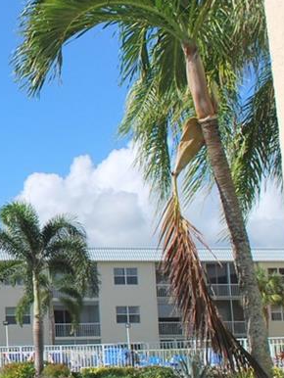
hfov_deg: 18.9
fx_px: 754
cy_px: 203
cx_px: -133
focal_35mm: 69
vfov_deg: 28.1
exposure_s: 1/320
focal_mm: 18
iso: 100
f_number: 9
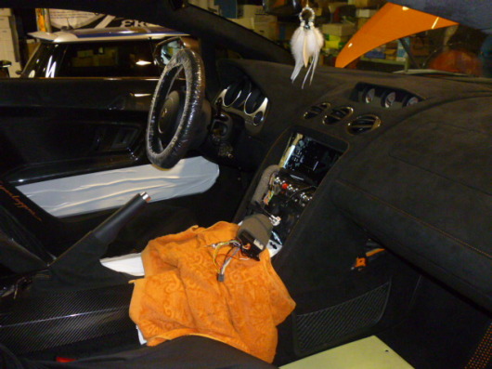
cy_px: 184
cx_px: 246
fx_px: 455
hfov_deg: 56.8
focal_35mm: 32
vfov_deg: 44.1
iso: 400
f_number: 2.9
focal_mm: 5.7
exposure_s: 1/40
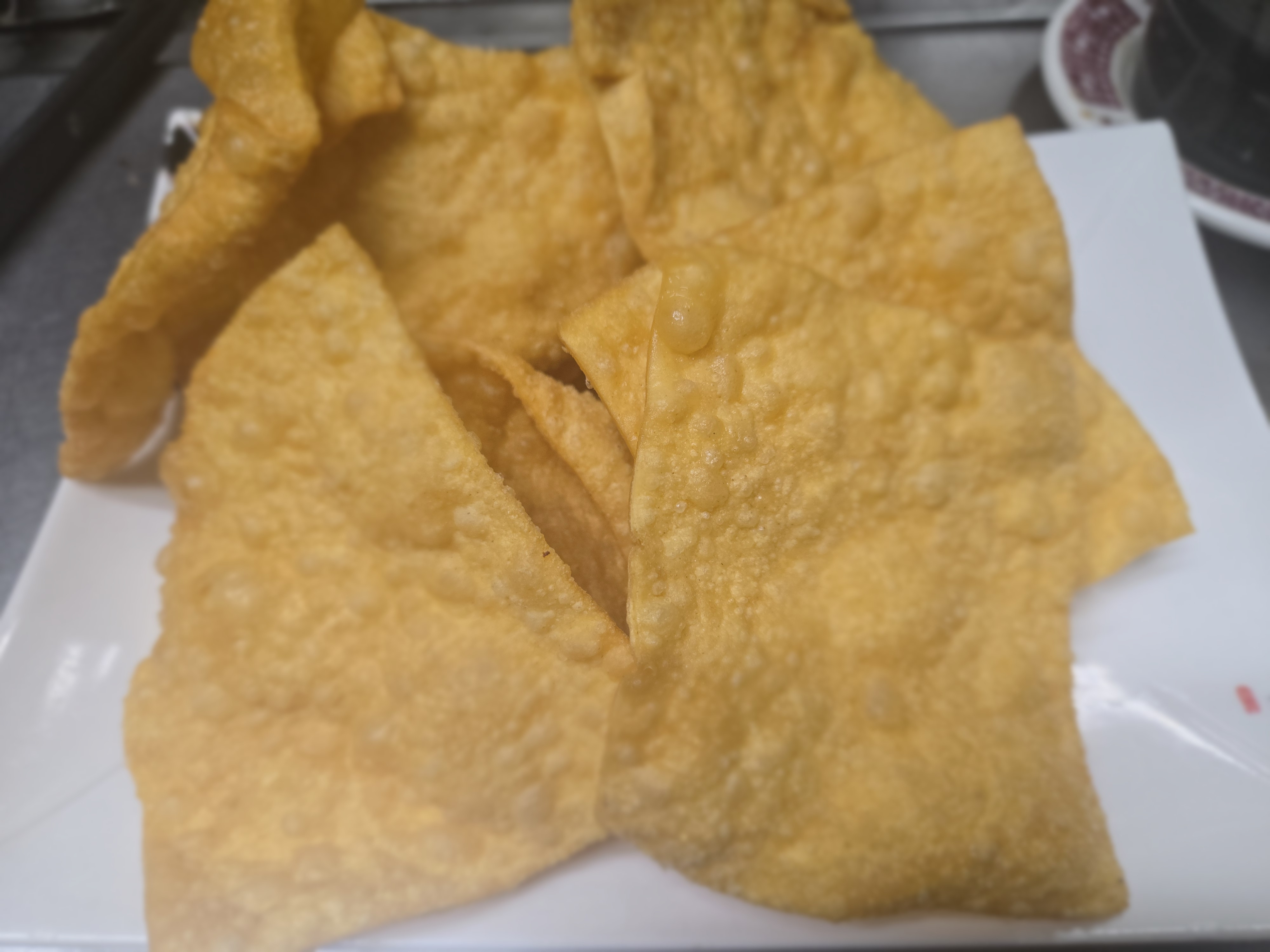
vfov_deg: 58.9
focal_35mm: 23
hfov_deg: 73.9
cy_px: 476
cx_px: 635
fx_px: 844
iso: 160
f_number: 1.8
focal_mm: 5.4
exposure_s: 1/60
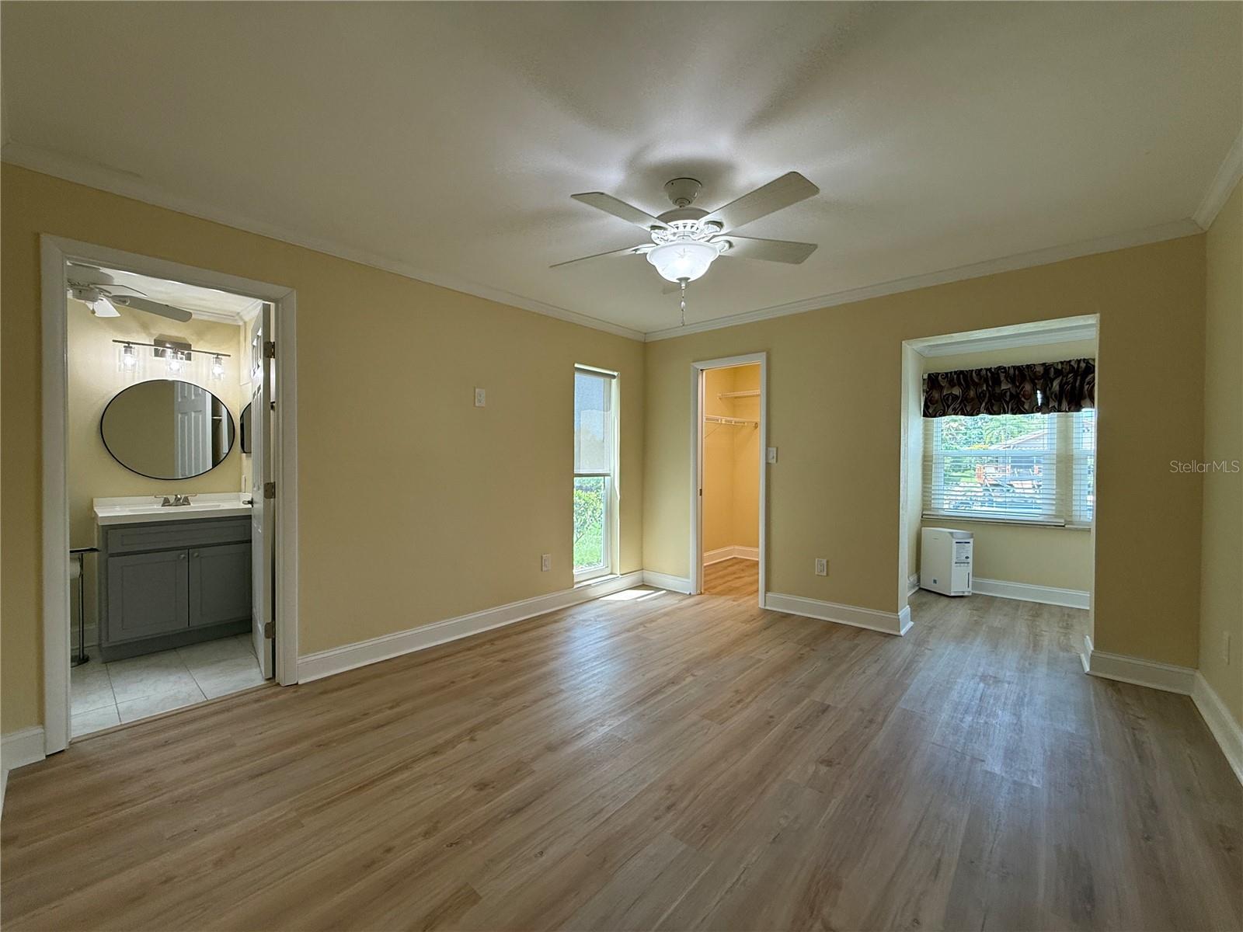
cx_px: 622
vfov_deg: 85.7
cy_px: 466
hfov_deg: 102.1
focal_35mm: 14
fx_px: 503
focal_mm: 2.22
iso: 160
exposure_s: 1/120
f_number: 2.2
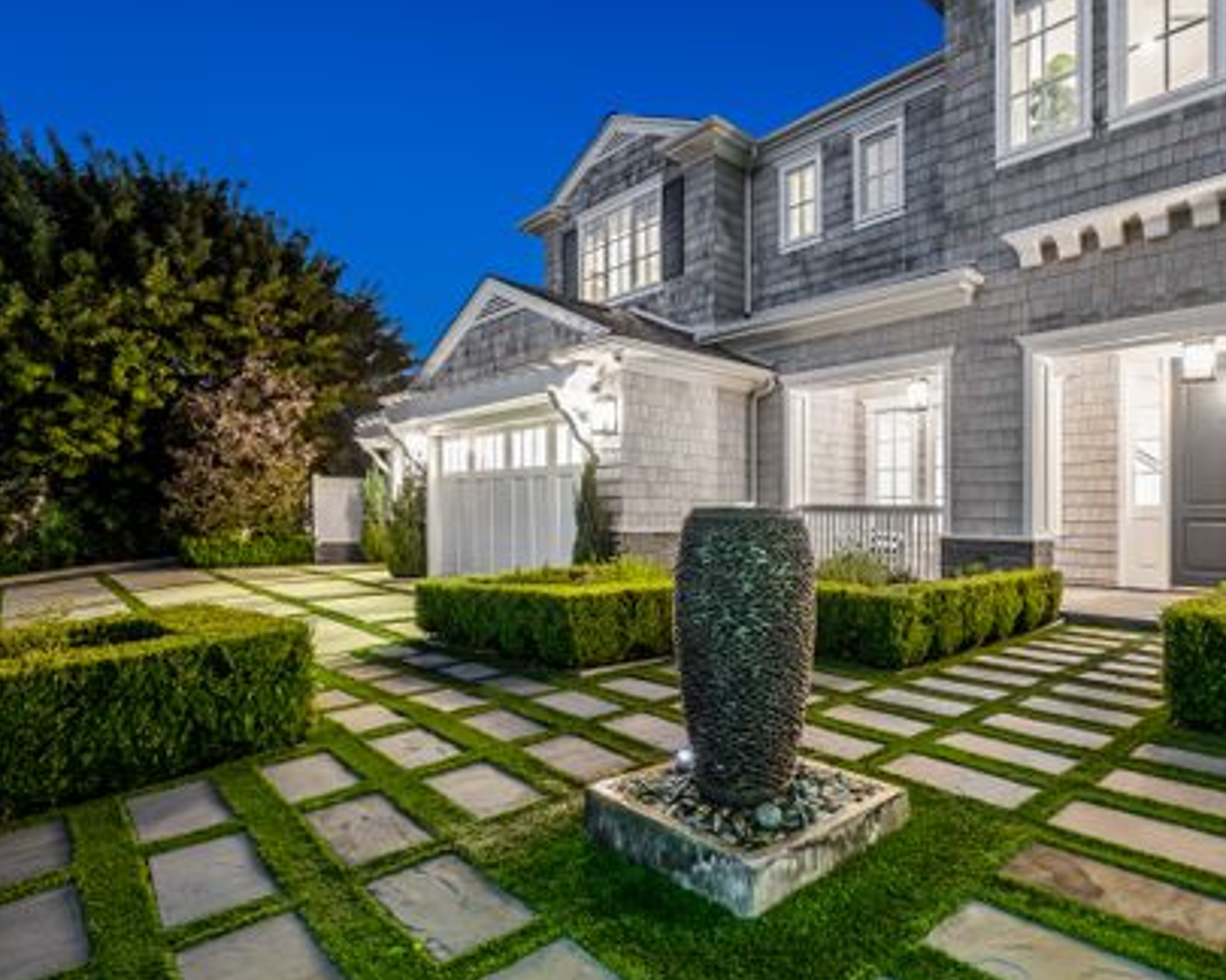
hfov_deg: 80.5
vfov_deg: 69.2
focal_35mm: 20
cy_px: 510
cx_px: 742
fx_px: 711
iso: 125
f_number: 8
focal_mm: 16.5
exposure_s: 10
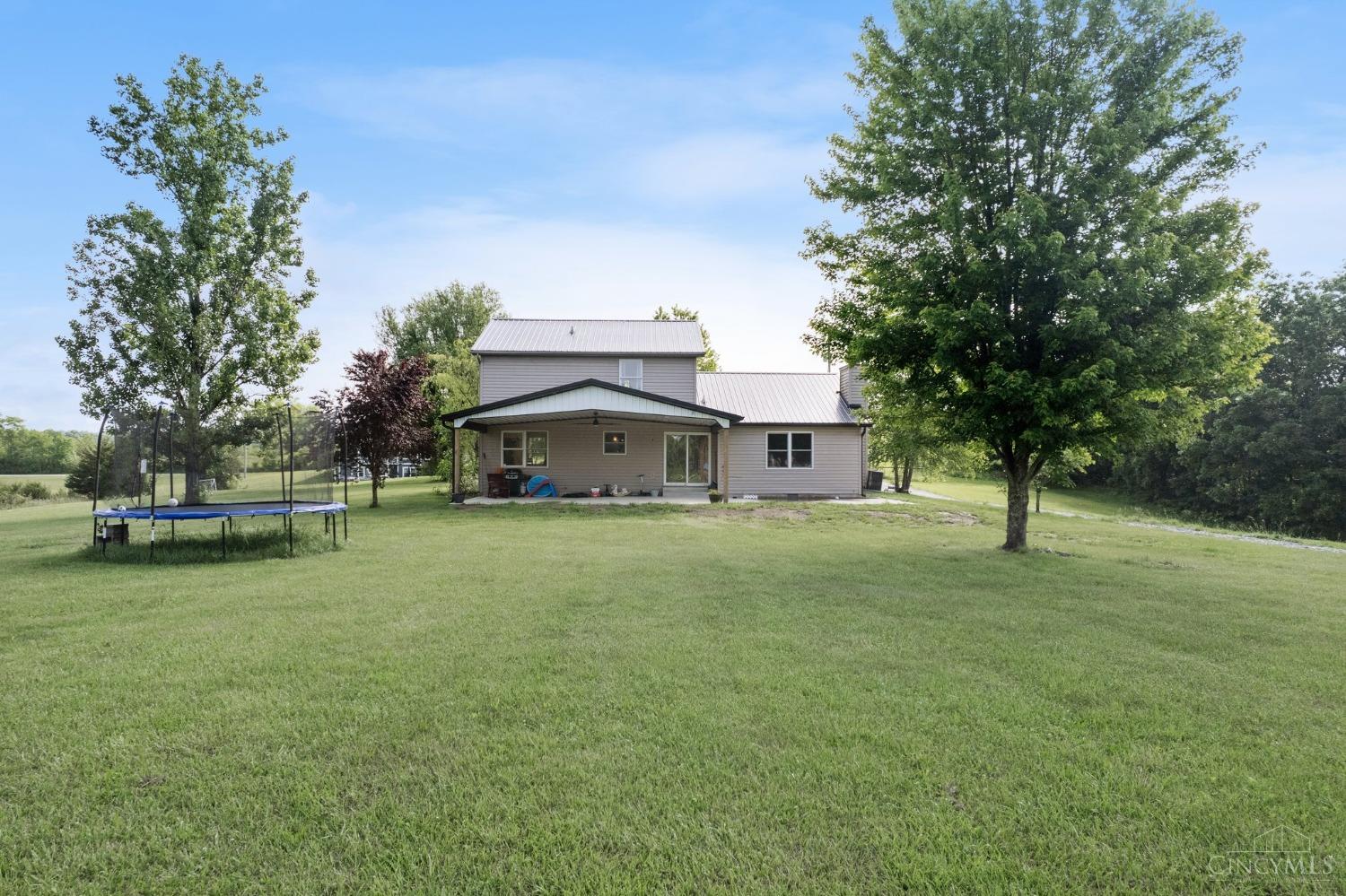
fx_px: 822
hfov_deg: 78.6
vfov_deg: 57.2
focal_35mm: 22
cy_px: 448
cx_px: 673
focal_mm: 8.38
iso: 100
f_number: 2.8
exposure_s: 1/2000
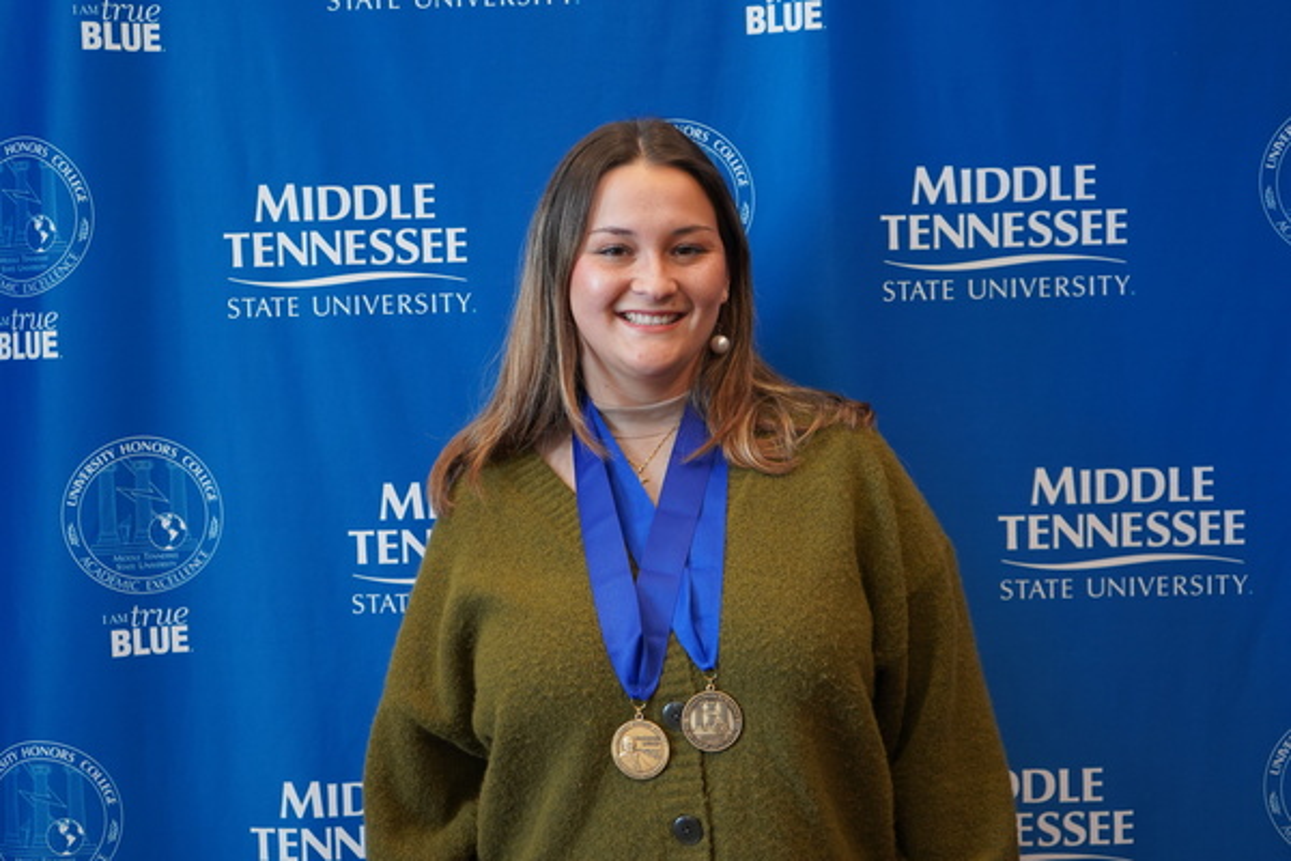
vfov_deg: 30.5
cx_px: 646
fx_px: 1578
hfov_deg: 44.5
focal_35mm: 44
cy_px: 430
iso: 1000
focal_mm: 44
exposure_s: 1/160
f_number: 4.5
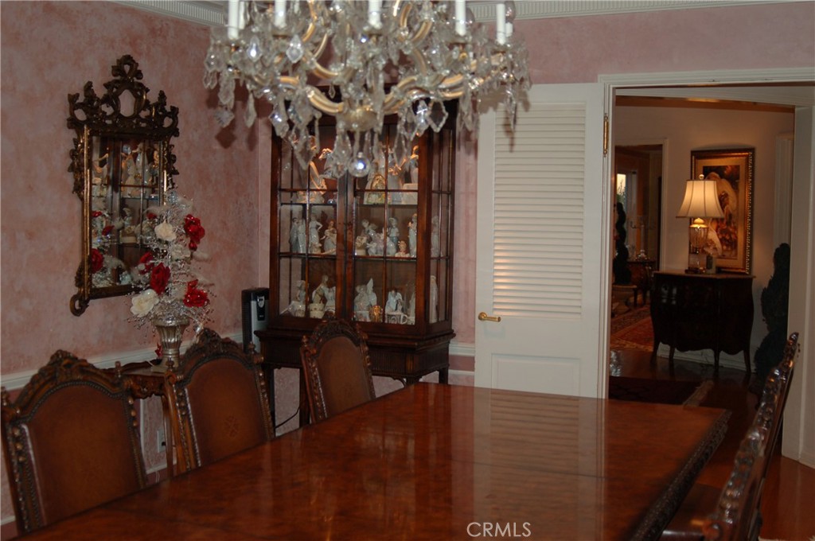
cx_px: 408
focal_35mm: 42
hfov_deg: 46.5
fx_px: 950
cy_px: 270
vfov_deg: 31.8
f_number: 3.3
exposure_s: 1/60
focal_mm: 28
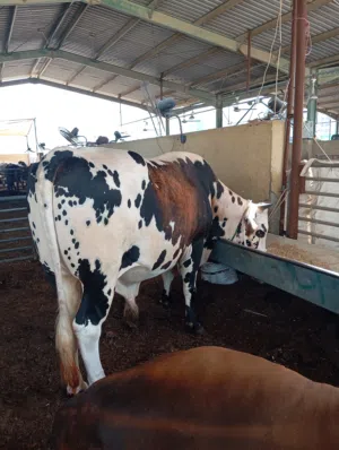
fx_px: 364
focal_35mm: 28
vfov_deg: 63.4
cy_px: 225
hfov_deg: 49.9
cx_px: 170
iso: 228
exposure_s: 1/100
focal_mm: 4.22
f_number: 1.8
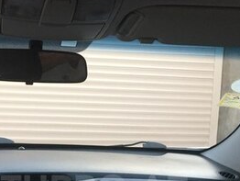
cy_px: 189
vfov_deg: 19.5
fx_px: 507
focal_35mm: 73
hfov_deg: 26.6
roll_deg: -2.3
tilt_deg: -11.7
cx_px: 94
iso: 64
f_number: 2.2
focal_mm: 4.15
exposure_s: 1/33
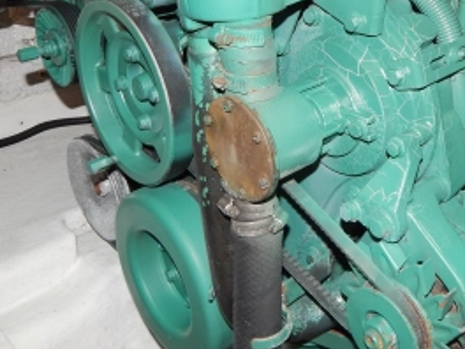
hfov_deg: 38.3
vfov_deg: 29.4
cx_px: 366
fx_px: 645
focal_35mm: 48
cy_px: 56
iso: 200
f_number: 3
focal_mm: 4
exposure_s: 1/30
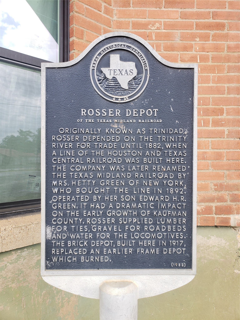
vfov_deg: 67.3
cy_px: 160
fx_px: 240
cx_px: 120
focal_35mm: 26
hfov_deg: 53.1
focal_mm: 4.3
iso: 50
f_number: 2.4
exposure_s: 1/172
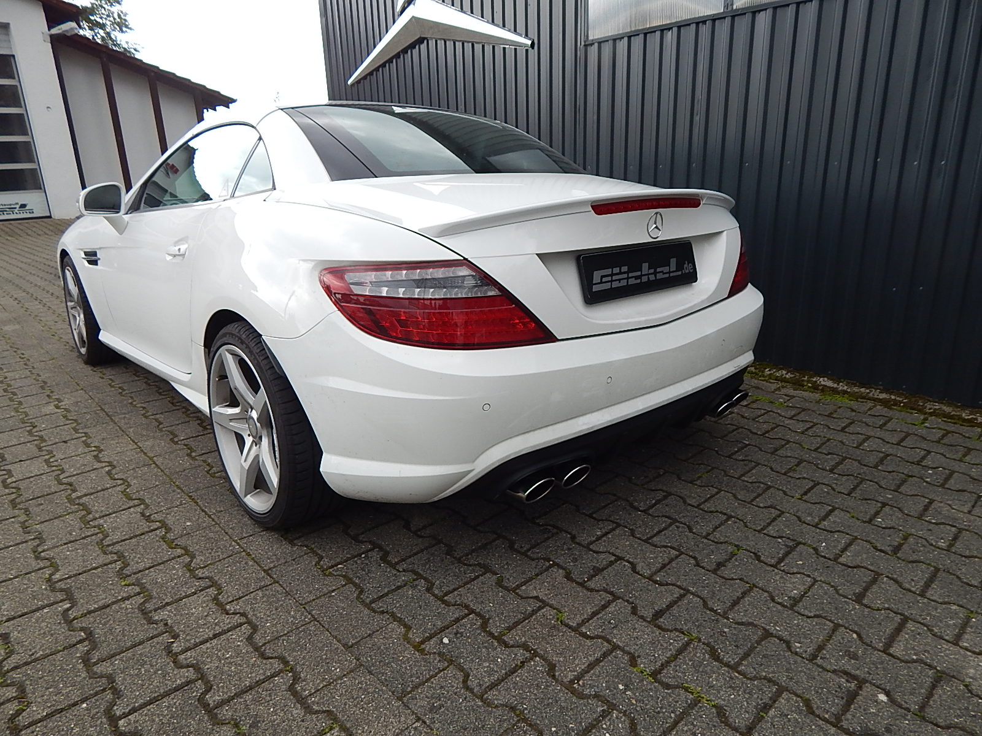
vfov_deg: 61.1
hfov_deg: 76.4
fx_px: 624
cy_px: 368
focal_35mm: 22
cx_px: 491
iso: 125
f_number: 3
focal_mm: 4
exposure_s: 1/200
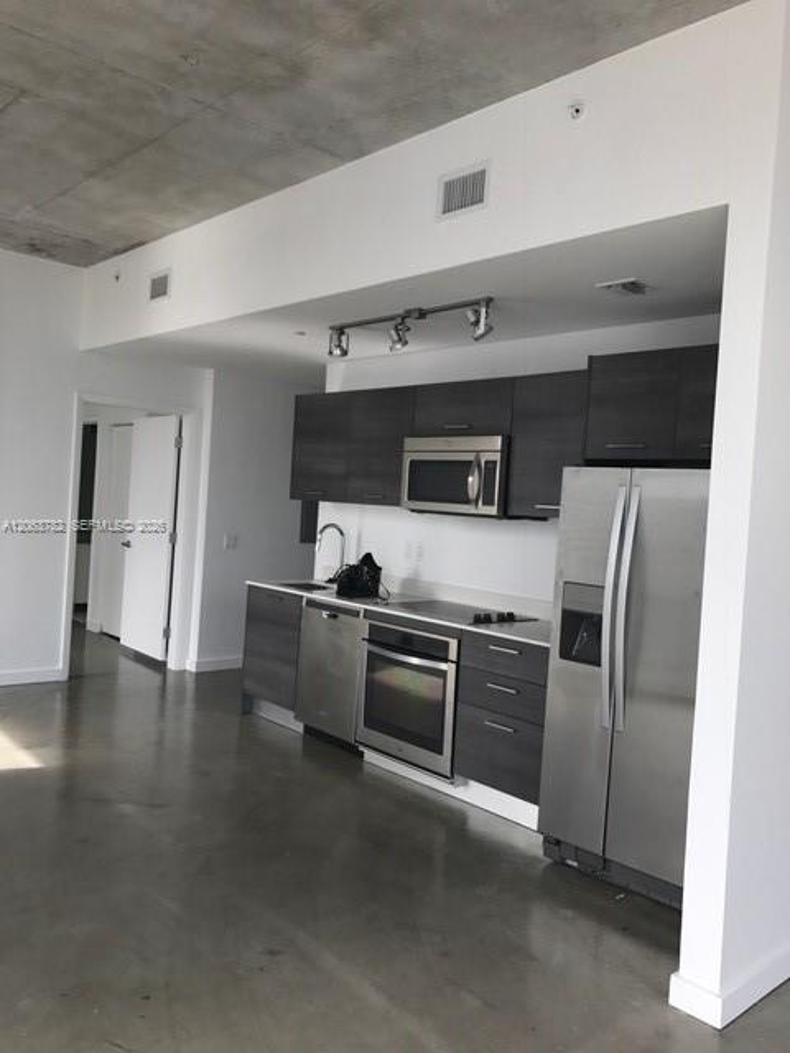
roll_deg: -1.8
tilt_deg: -2.7
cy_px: 526
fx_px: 852
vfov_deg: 63.4
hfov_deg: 49.7
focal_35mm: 28
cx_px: 395
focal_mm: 3.99
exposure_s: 1/116
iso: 20
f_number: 1.8
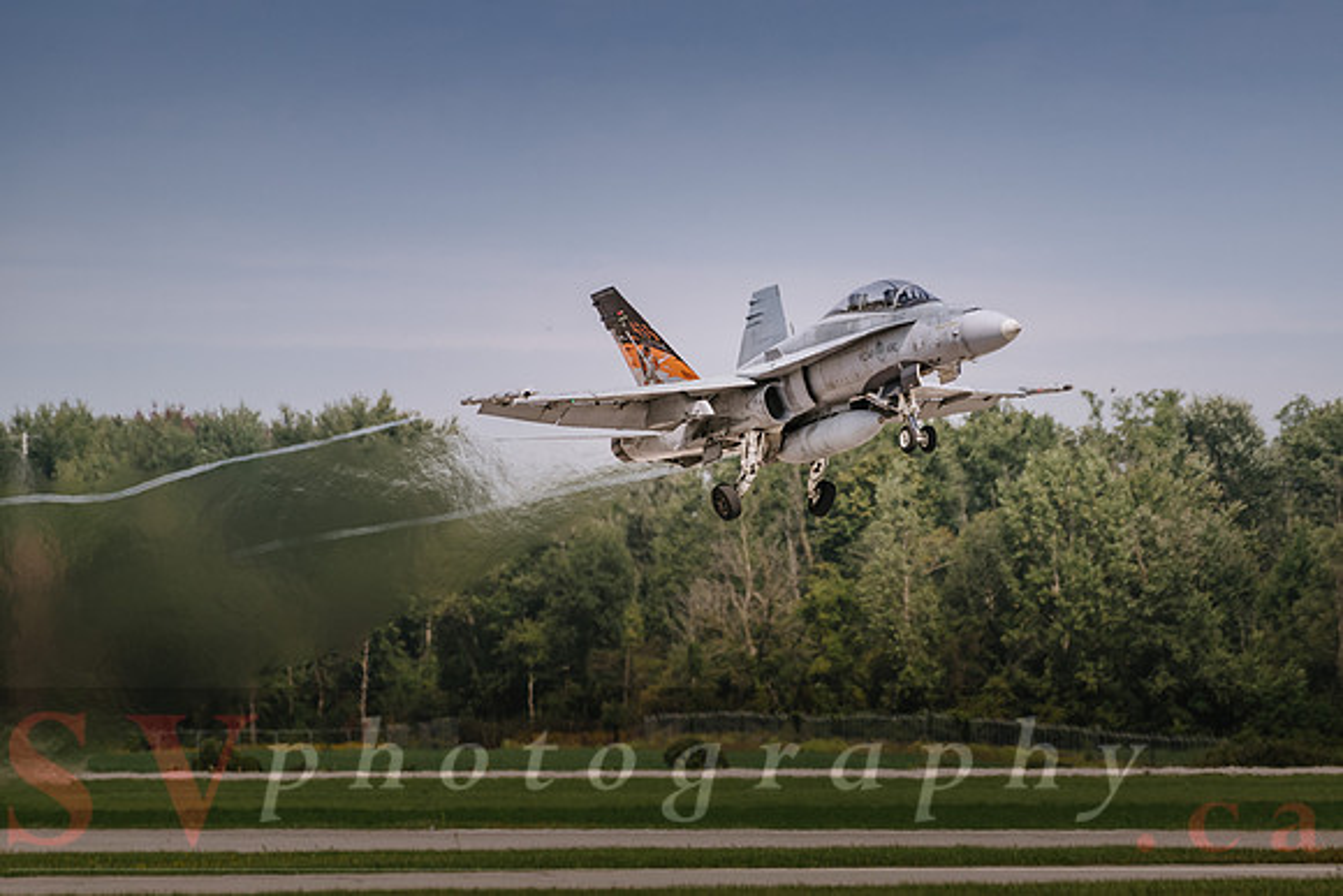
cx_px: 802
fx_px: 22578
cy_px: 365
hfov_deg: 3.4
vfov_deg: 2.3
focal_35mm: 605
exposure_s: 1/2500
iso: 400
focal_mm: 500
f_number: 5.6
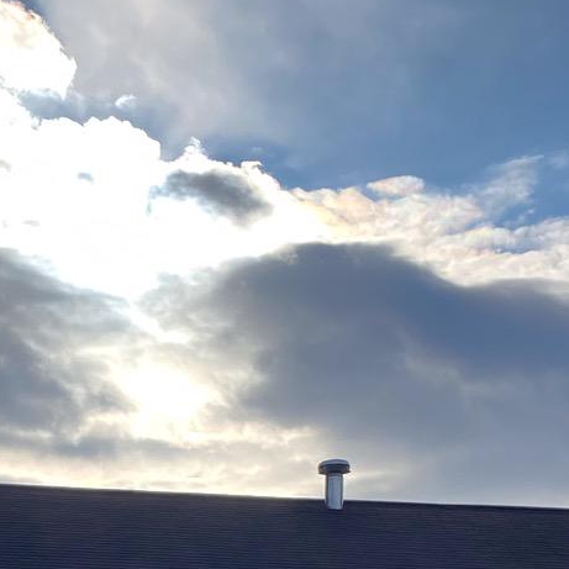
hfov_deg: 17.0
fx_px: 1897
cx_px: 149
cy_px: 758
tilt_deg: +3.9
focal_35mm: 102
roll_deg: -2.1
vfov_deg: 16.1
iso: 32
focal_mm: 4.25
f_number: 1.8
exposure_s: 1/4831
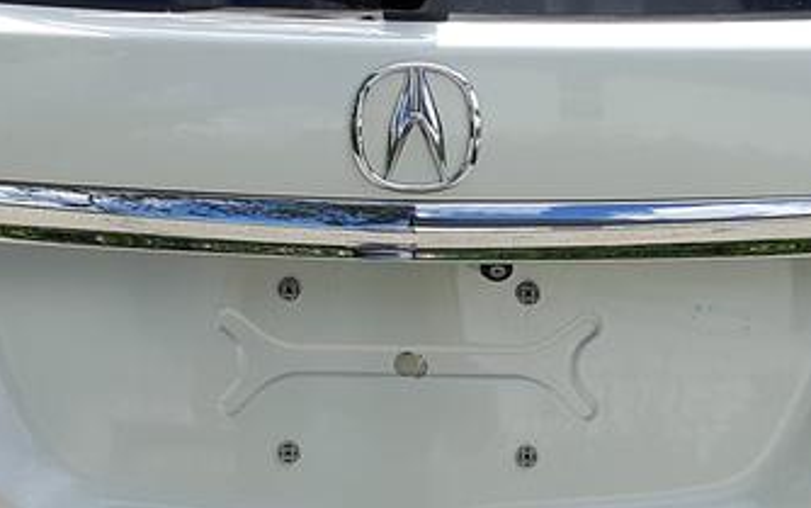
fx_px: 2786
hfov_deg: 16.6
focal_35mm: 126
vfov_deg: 10.4
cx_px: 342
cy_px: 277
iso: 40
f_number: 1.9
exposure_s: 1/1098
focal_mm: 3.7
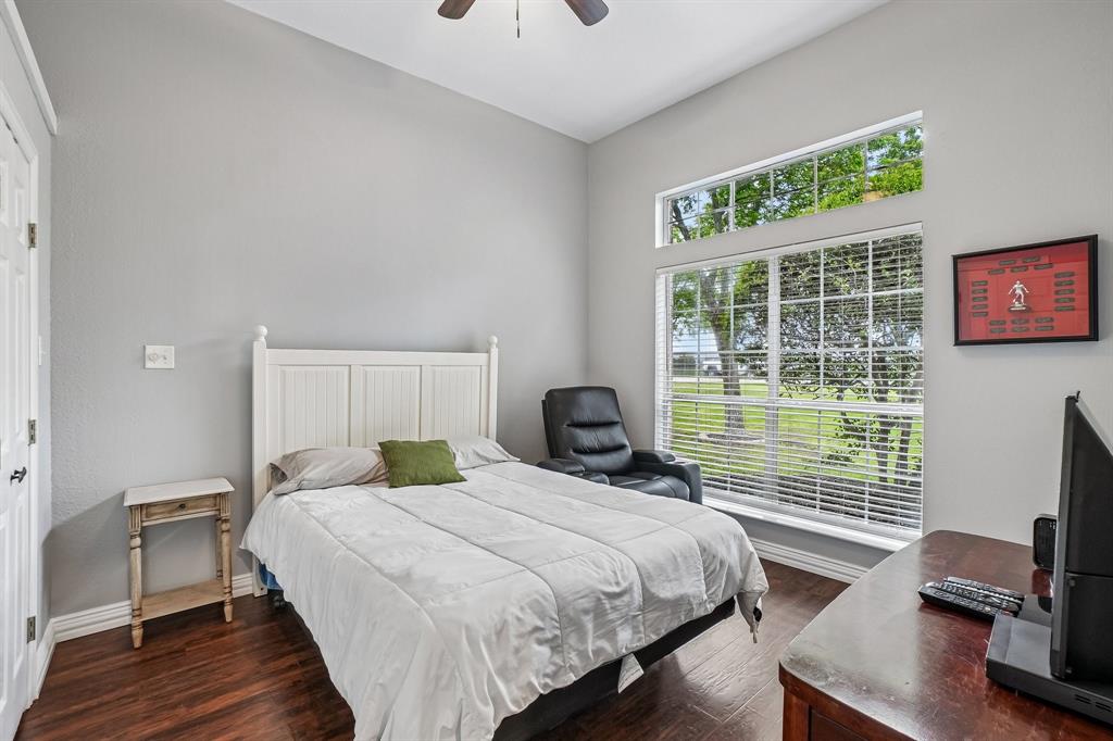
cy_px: 370
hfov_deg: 100.4
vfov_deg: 77.3
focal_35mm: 15
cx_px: 556
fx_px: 464
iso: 400
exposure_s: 1/8
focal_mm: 10
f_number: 8
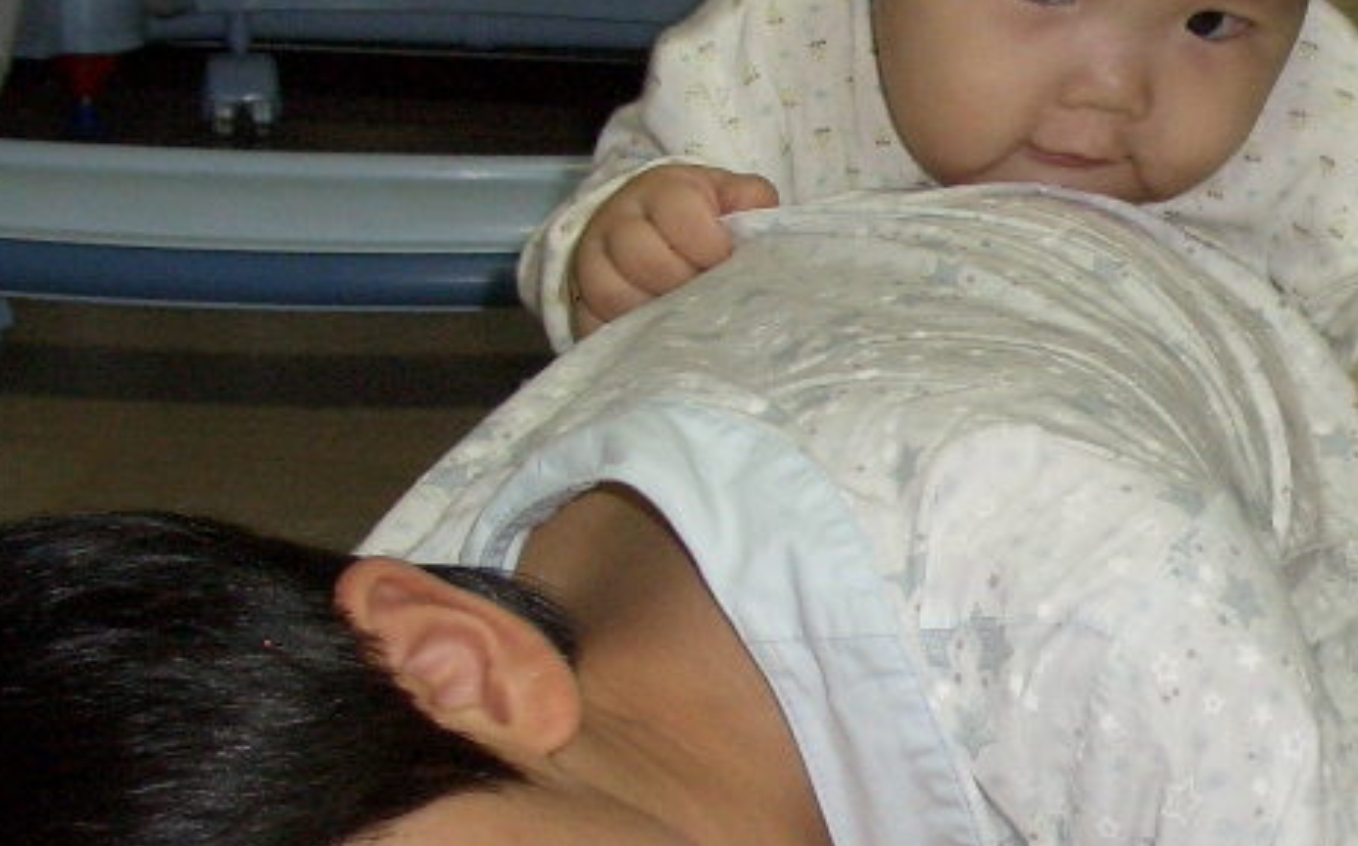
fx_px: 3587
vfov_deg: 13.5
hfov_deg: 20.8
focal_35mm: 97
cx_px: 1343
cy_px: 508
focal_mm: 7.1
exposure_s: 1/60
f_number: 2.8
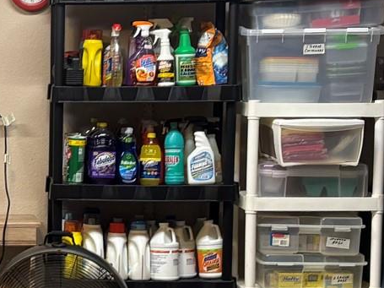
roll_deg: +0.3
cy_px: 151
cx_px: -133
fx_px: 1298
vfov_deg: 12.7
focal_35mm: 117
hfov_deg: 15.9
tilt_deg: -4.8
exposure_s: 1/60
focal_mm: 5.96
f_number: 1.6
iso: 160
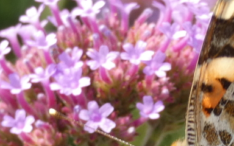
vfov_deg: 3.7
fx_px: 2251
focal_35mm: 353
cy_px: 96
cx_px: 229
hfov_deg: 5.9
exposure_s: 1/80
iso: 100
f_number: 5.4
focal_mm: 26.9
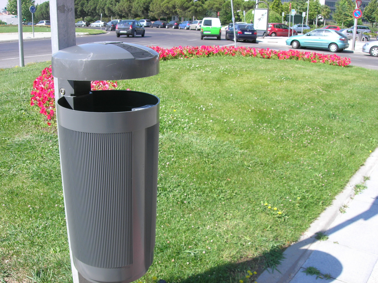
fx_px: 415
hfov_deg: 49.0
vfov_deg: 37.7
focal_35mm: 38
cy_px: 142
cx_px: 189
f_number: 4.8
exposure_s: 1/239
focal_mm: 7.8
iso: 64
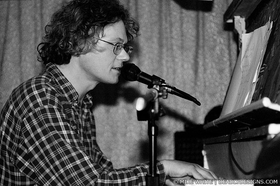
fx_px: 722
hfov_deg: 21.9
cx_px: 140
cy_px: 93
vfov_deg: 14.7
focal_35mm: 93
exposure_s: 1/40
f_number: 2.8
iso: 1250
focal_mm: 62
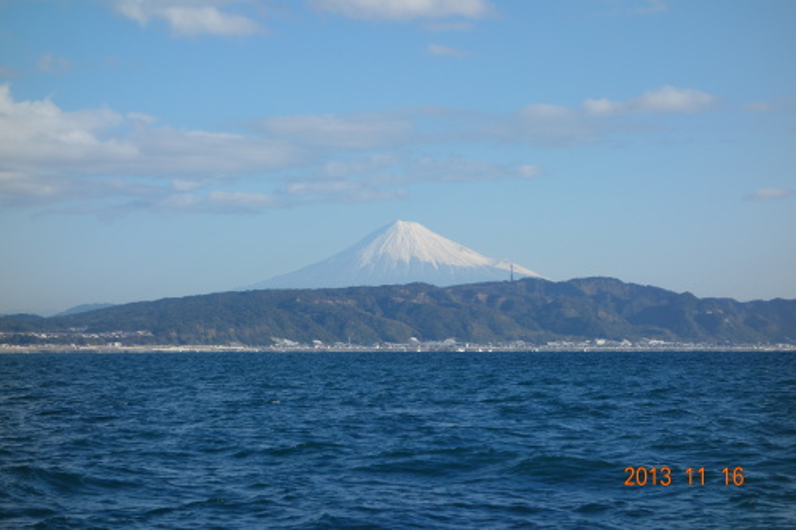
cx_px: 398
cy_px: 265
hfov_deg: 20.8
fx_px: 2166
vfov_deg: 14.0
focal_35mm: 98
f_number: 5.6
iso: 125
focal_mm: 36.58
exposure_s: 1/640
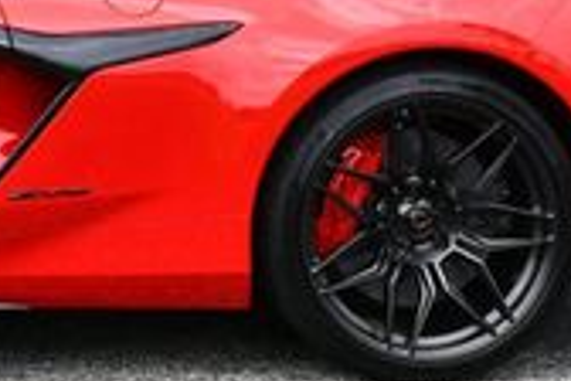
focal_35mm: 183
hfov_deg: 10.8
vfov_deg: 7.3
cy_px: -255
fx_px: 2902
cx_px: -272
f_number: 8
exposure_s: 1/250
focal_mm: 24
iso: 200
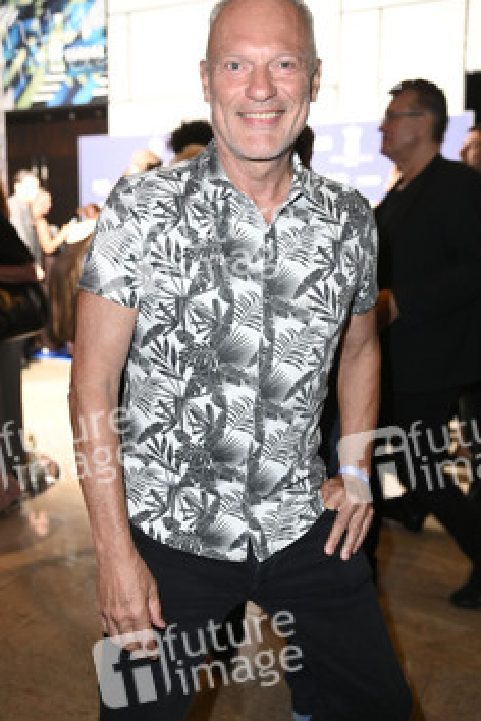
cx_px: 257
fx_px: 701
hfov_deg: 37.8
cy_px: 354
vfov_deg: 54.4
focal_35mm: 35
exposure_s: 1/60
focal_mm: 31
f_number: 3.2
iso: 1600
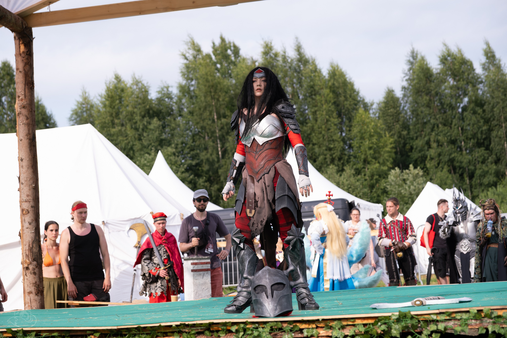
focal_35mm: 80
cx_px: 254
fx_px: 1127
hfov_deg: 25.4
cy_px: 169
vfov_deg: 17.1
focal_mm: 53.3
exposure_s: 1/1000
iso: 200
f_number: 4
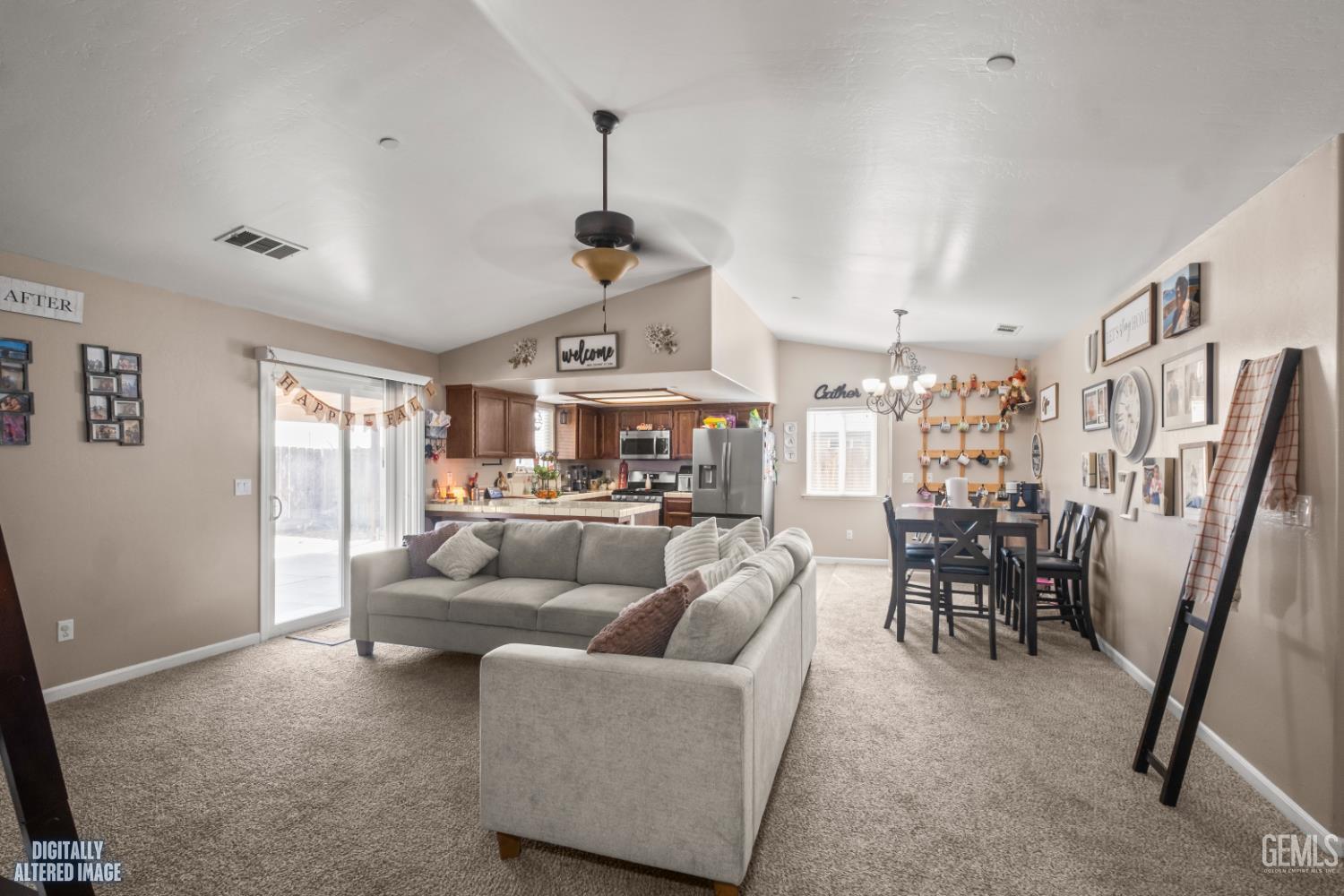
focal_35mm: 15
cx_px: 672
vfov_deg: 77.3
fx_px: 560
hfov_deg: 100.4
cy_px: 448
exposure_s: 1/3
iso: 250
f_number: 9
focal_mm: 10
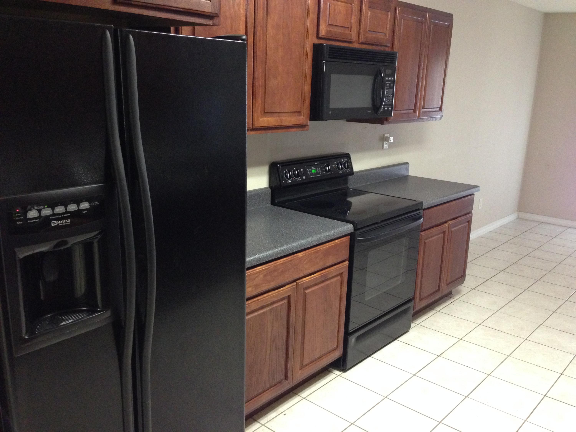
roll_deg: -0.9
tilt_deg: -14.5
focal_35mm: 33
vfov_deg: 42.9
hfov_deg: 55.4
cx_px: 288
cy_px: 216
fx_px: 549
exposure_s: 1/20
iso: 400
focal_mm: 4.12
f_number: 2.4
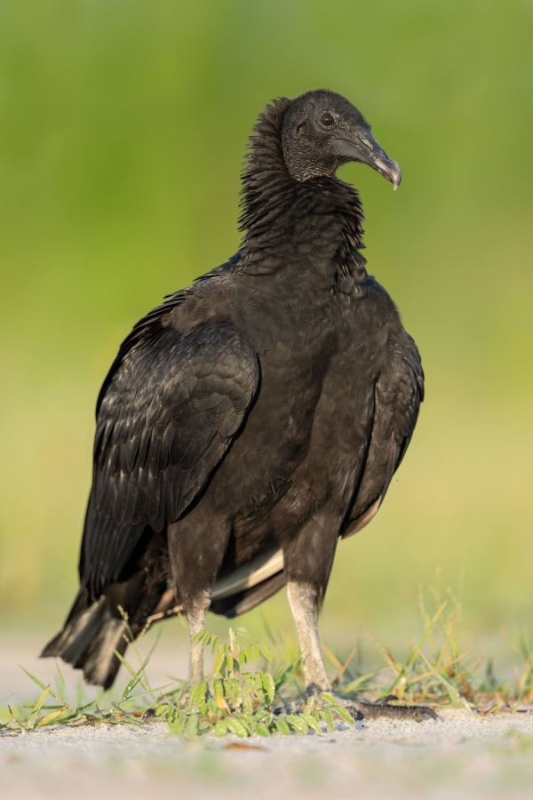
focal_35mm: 600
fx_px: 13324
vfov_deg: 3.4
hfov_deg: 2.3
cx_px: 266
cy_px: 400
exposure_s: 1/1600
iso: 1000
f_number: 4.5
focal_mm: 600
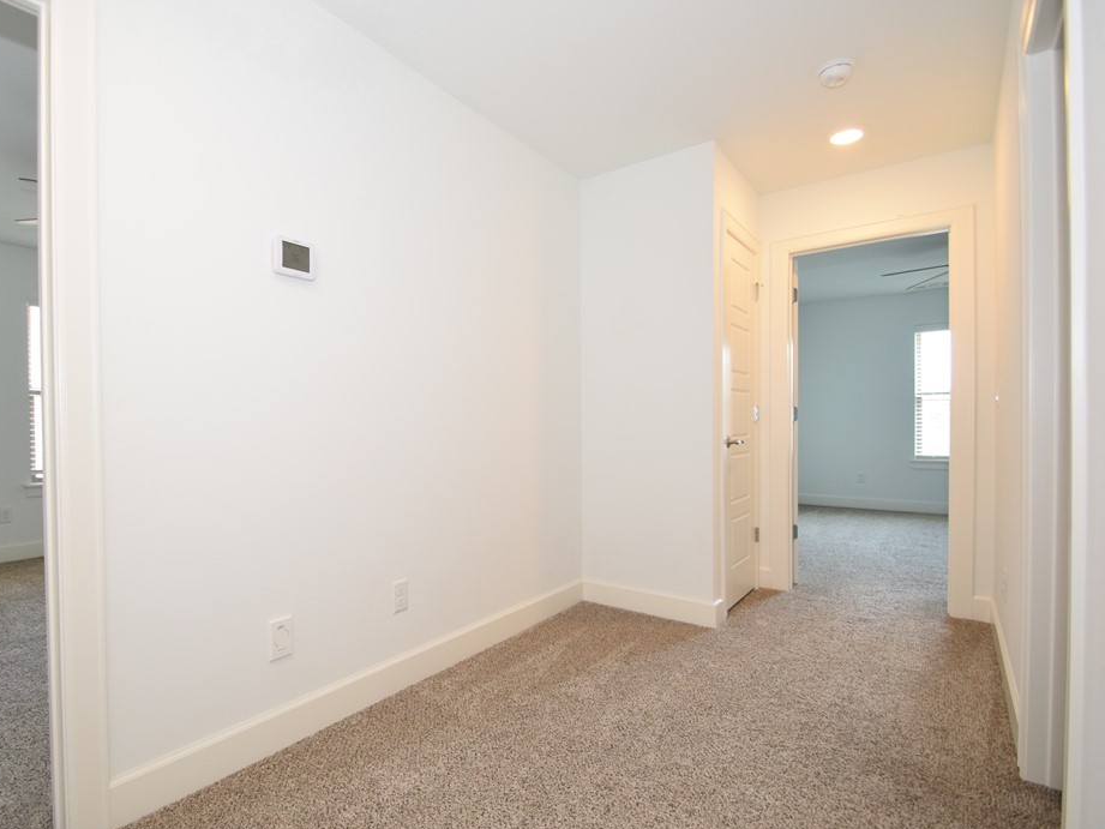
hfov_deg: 90.5
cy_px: 414
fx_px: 543
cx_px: 480
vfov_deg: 74.7
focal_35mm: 17
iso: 800
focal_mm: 10
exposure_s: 1/100
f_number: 5
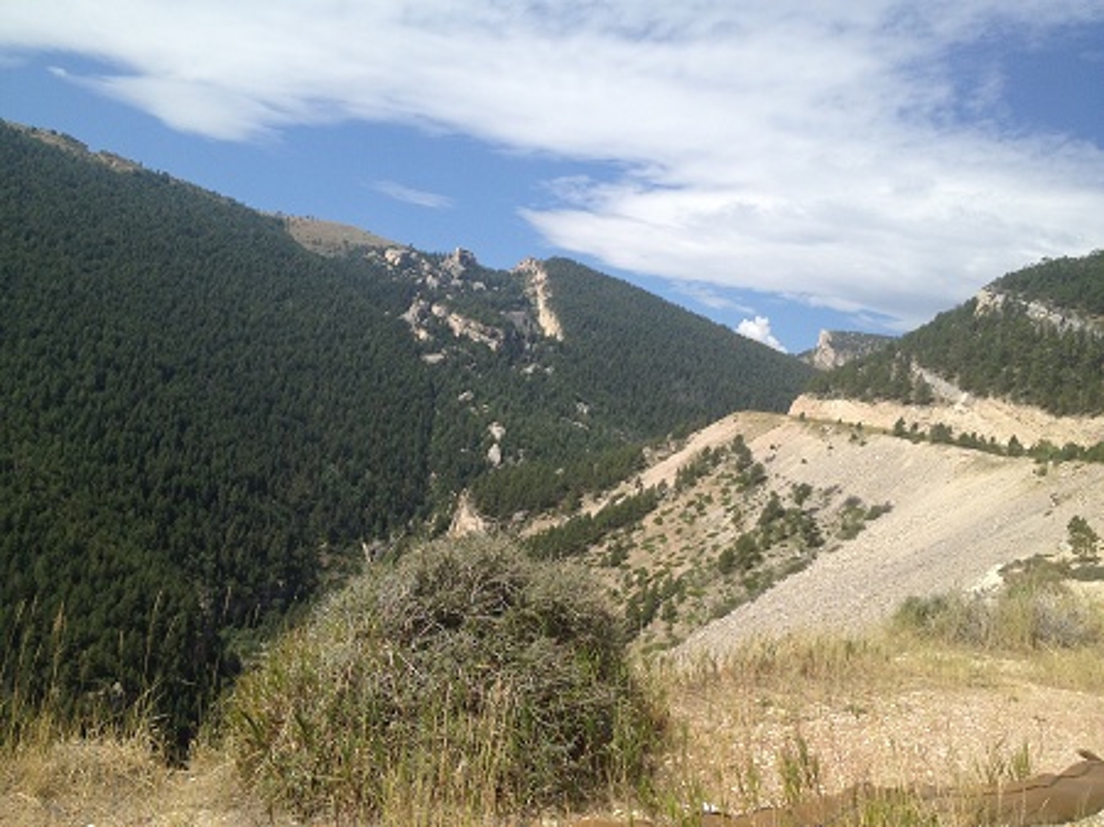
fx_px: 1116
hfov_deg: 52.7
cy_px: 414
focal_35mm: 35
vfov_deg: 40.7
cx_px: 552
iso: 50
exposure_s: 1/1972
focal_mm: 4.28
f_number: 2.4
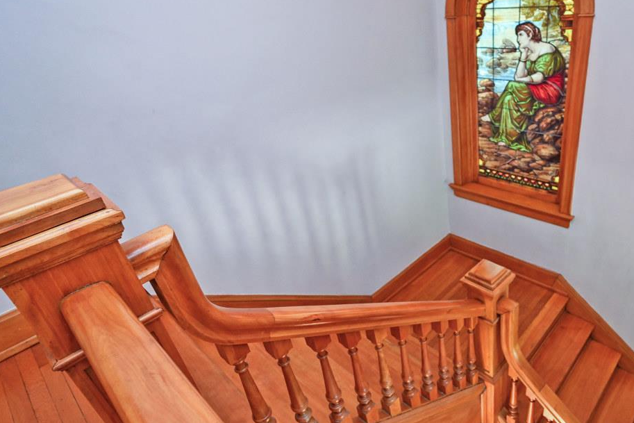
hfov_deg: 73.5
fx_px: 405
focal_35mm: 23
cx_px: 429
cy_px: 217
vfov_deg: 55.1
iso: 1250
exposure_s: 1/60
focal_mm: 14
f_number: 4
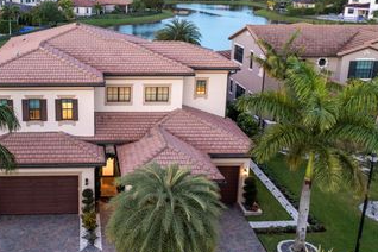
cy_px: 104
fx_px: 462
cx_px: 108
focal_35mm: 44
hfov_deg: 43.5
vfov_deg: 30.5
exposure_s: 1/13
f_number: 2.8
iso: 400
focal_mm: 10.26
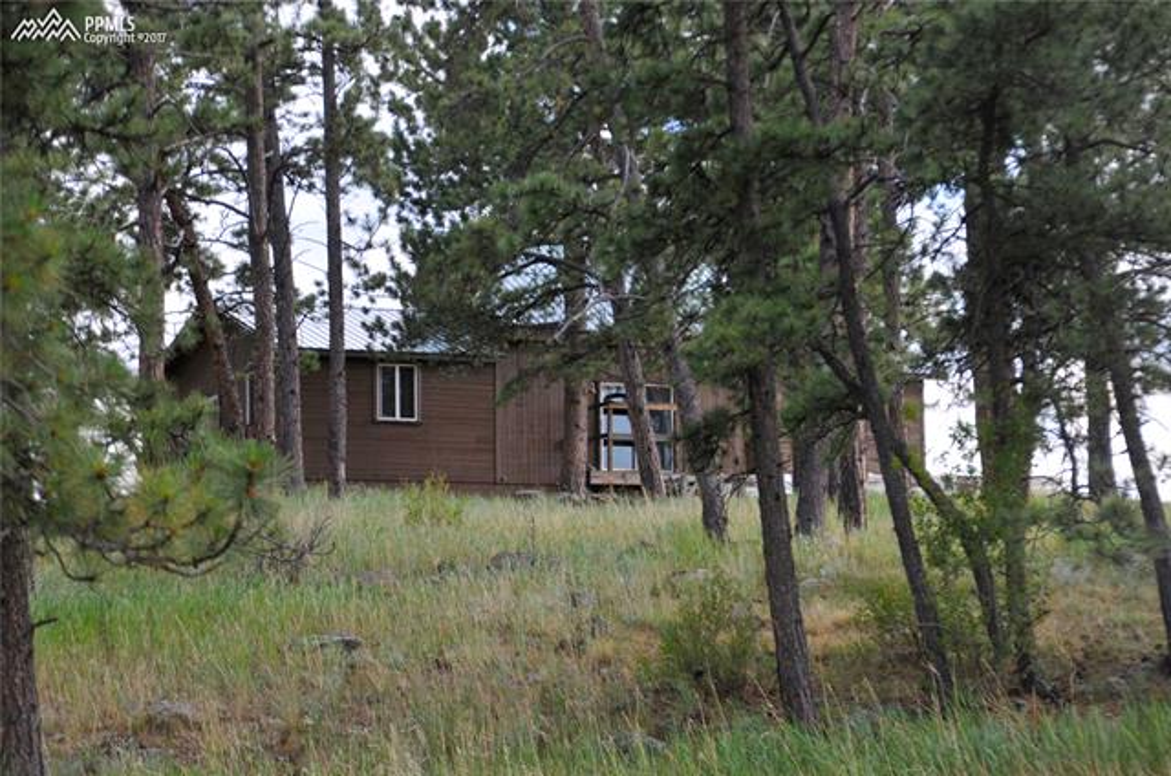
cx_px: 586
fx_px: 3409
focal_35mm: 105
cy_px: 388
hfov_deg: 19.5
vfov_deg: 13.0
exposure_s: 1/640
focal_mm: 70
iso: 640
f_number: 6.3
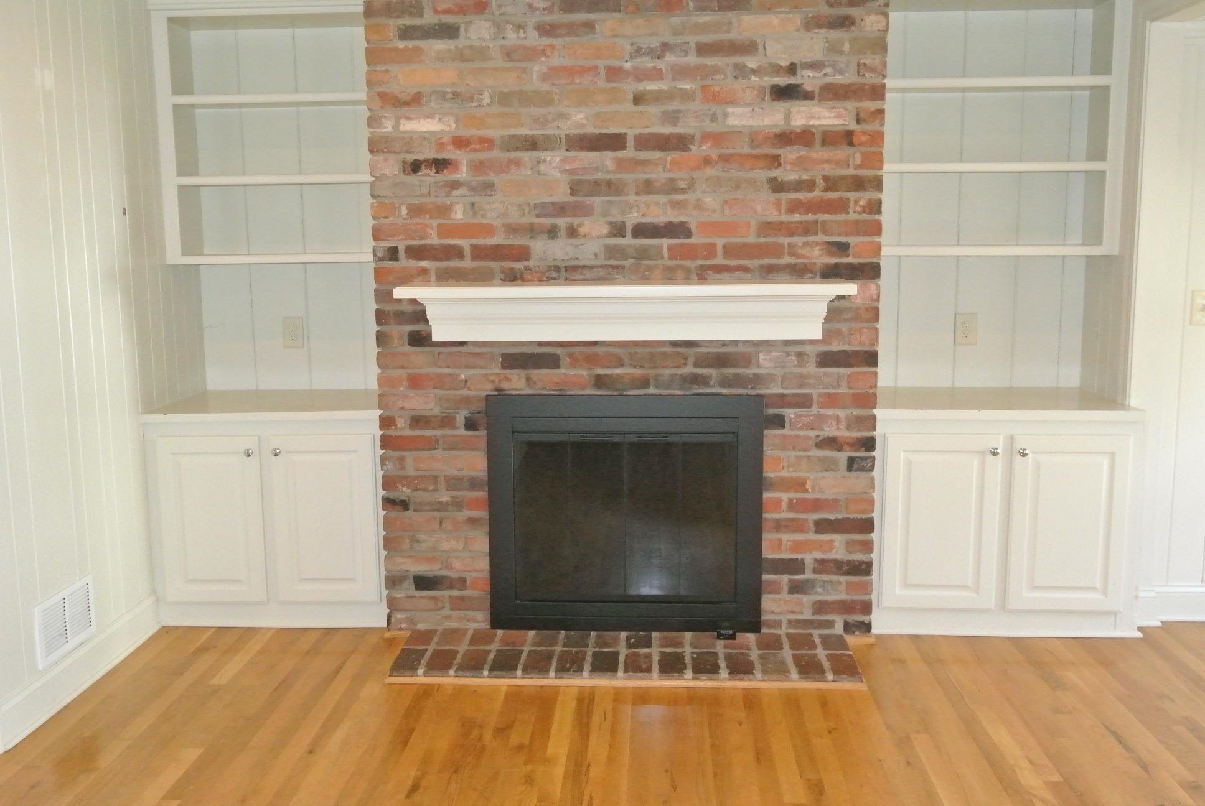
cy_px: 403
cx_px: 602
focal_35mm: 35
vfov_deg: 38.0
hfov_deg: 54.4
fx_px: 1173
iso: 3200
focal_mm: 13
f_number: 5.6
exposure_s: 1/60
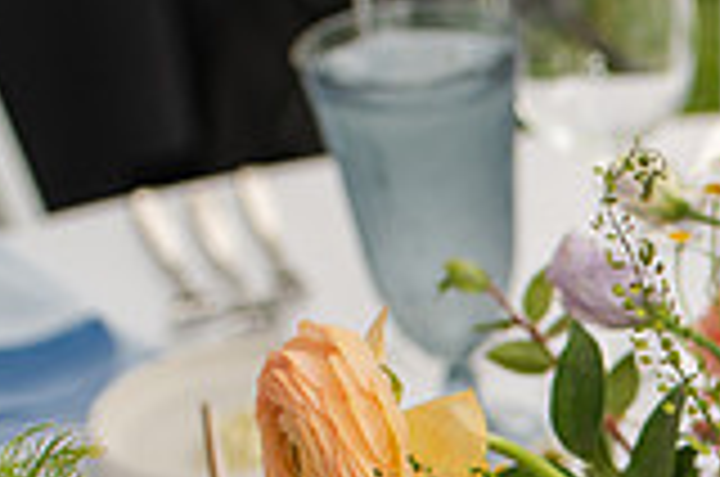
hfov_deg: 15.3
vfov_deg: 10.3
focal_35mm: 127
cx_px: 981
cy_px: 778
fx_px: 2535
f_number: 3.2
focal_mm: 35
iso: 220
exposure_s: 1/200
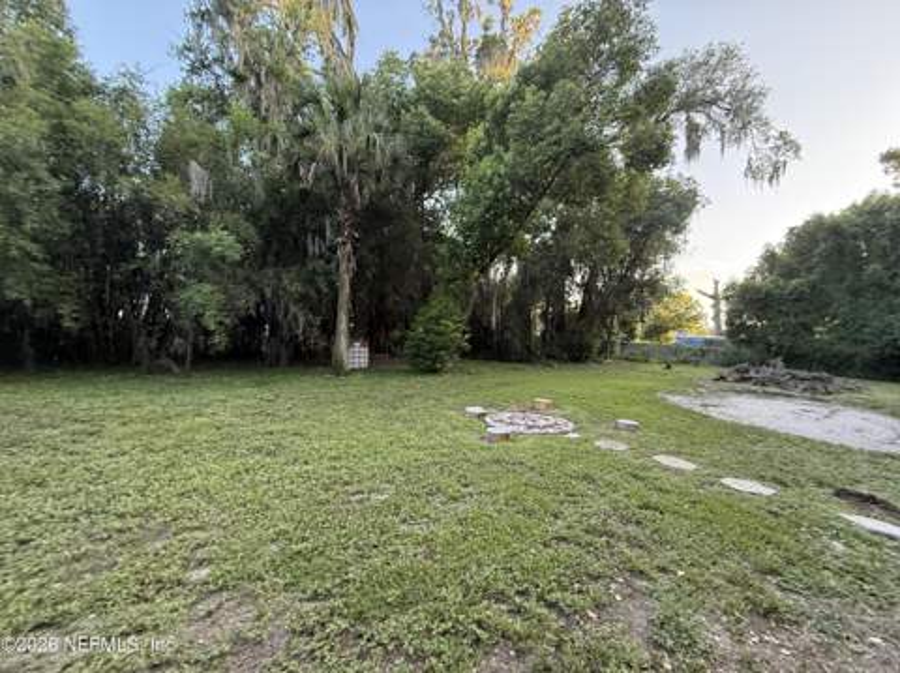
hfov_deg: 102.1
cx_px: 450
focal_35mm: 14
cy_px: 336
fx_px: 364
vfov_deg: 85.6
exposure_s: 1/99
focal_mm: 2.22
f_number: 2.2
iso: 160
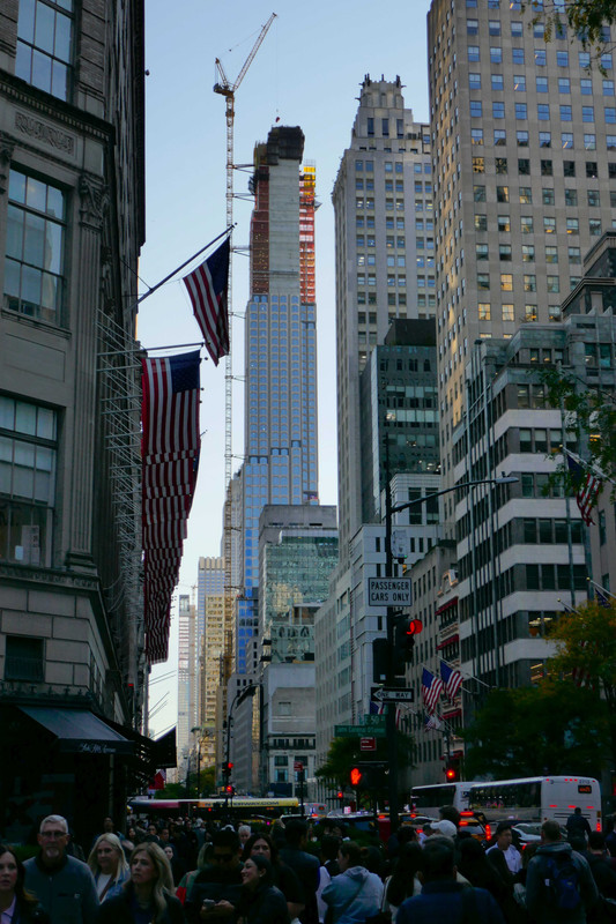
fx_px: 1335
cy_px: 462
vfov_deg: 38.2
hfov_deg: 26.0
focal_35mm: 52
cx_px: 308
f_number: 4.1
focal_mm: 19.1
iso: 500
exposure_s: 1/640
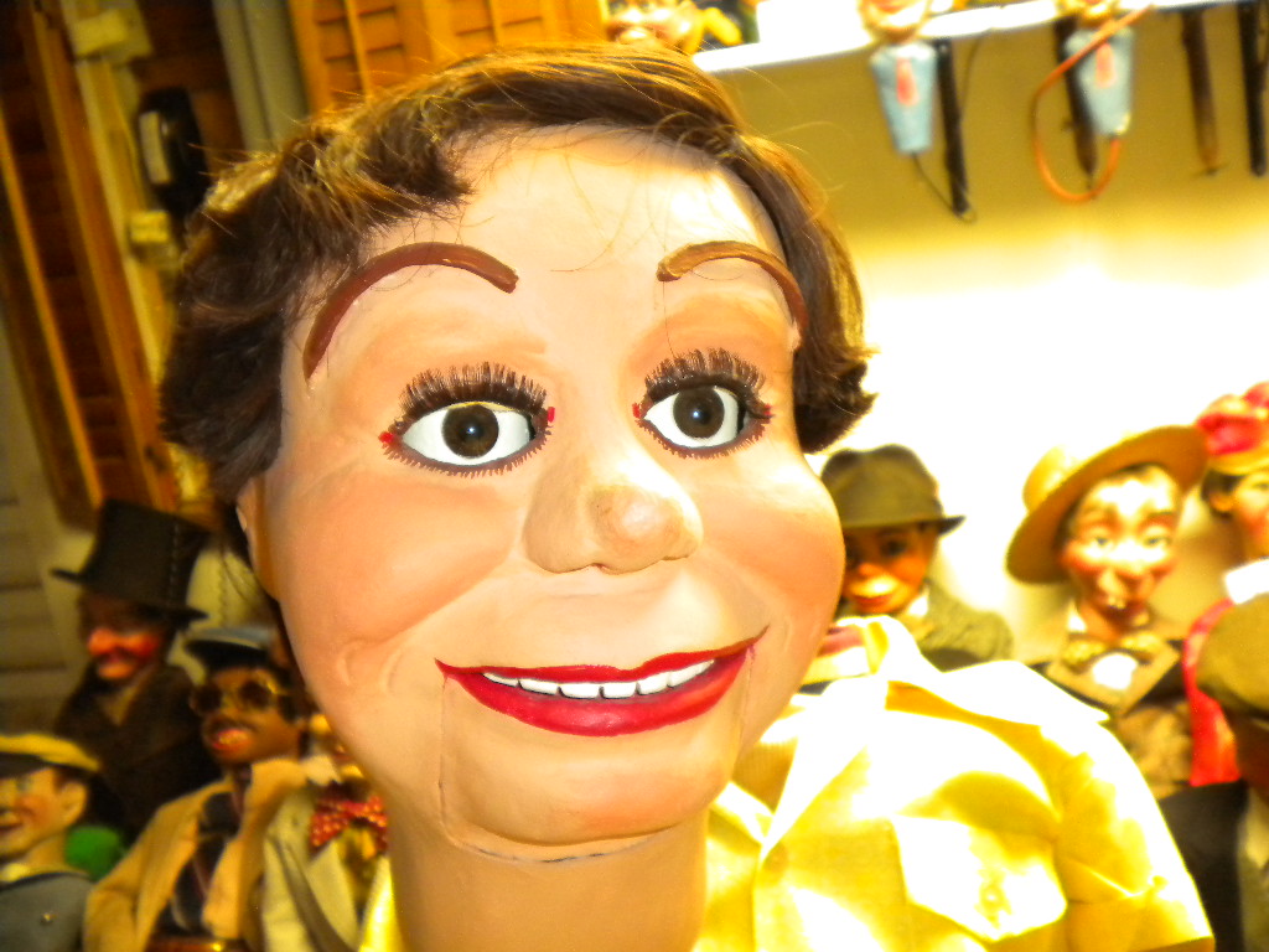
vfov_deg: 40.7
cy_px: 476
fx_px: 1283
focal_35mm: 35
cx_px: 634
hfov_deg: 52.6
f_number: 3.1
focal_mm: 6.3
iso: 400
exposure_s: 1/30
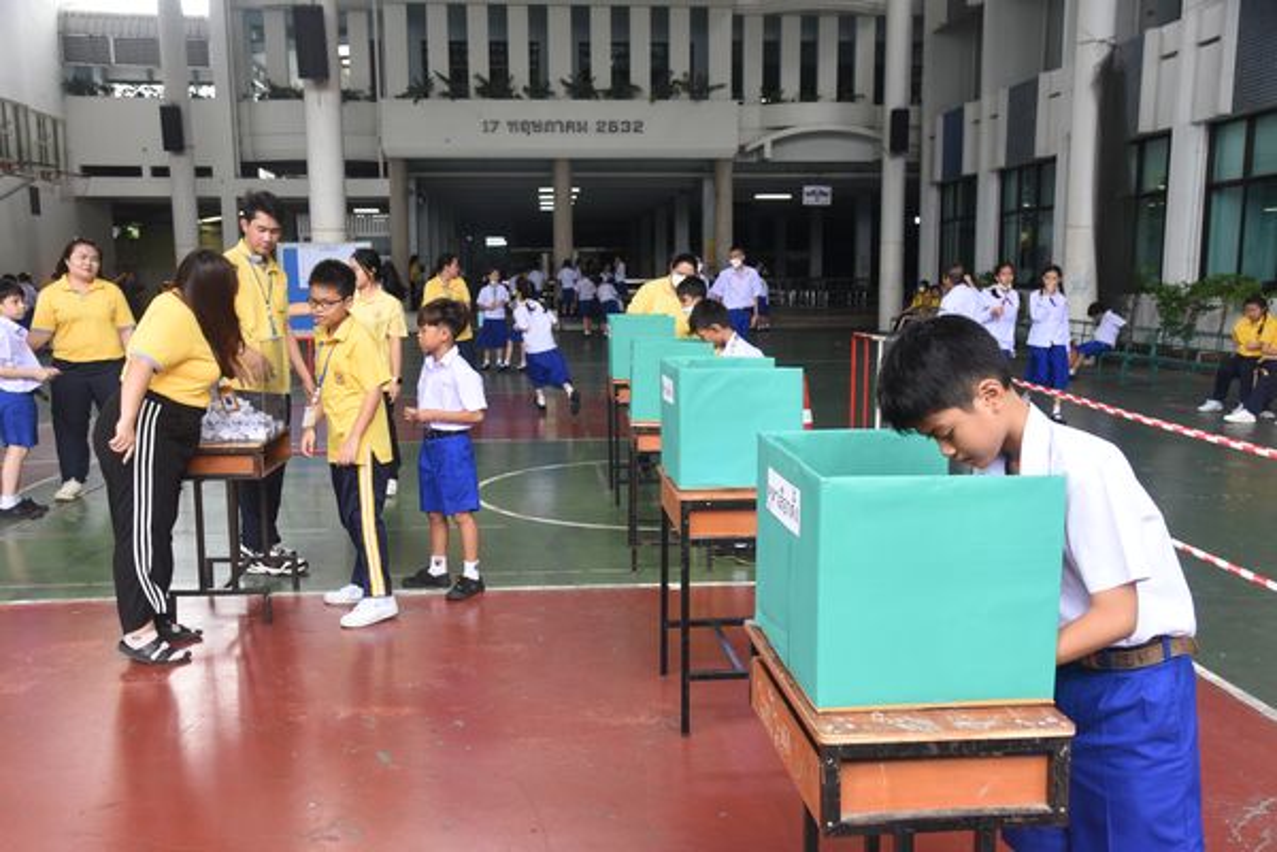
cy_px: 426
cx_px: 638
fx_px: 1206
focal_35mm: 34
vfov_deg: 38.9
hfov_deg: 55.8
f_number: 4
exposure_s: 1/200
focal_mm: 34
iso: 800
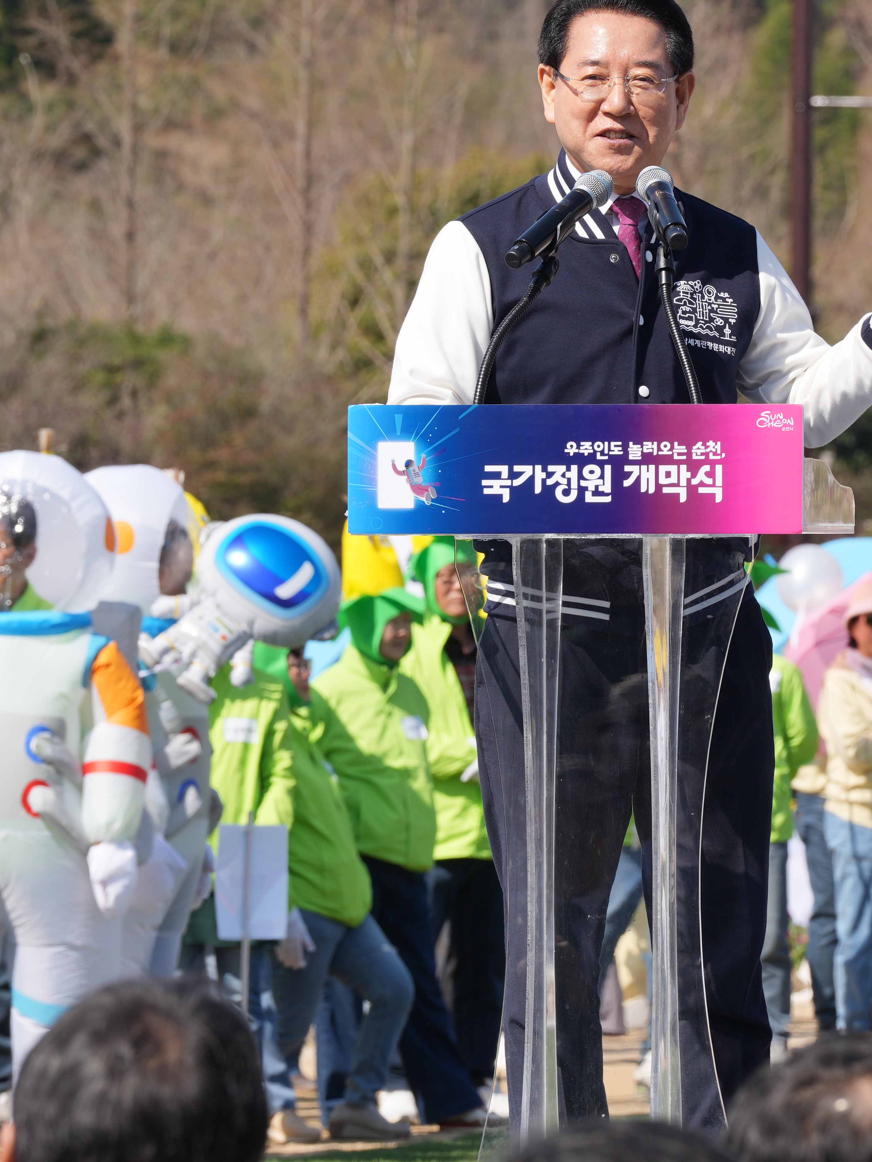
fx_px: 11554
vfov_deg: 5.8
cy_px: 622
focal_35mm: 344
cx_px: 652
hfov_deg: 4.3
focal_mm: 164
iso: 100
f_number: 9
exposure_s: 1/250
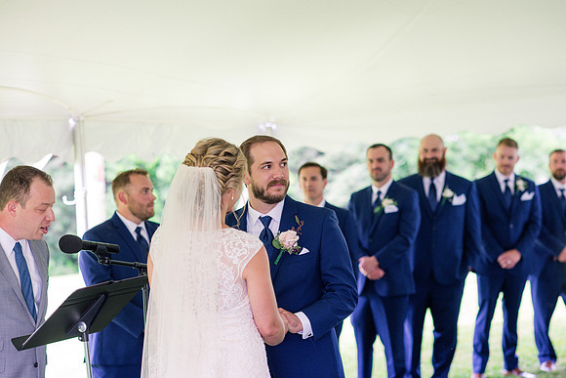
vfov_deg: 16.1
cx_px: 283
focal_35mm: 85
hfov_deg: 23.9
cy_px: 189
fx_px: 1337
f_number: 3.2
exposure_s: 1/250
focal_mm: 85
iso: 500
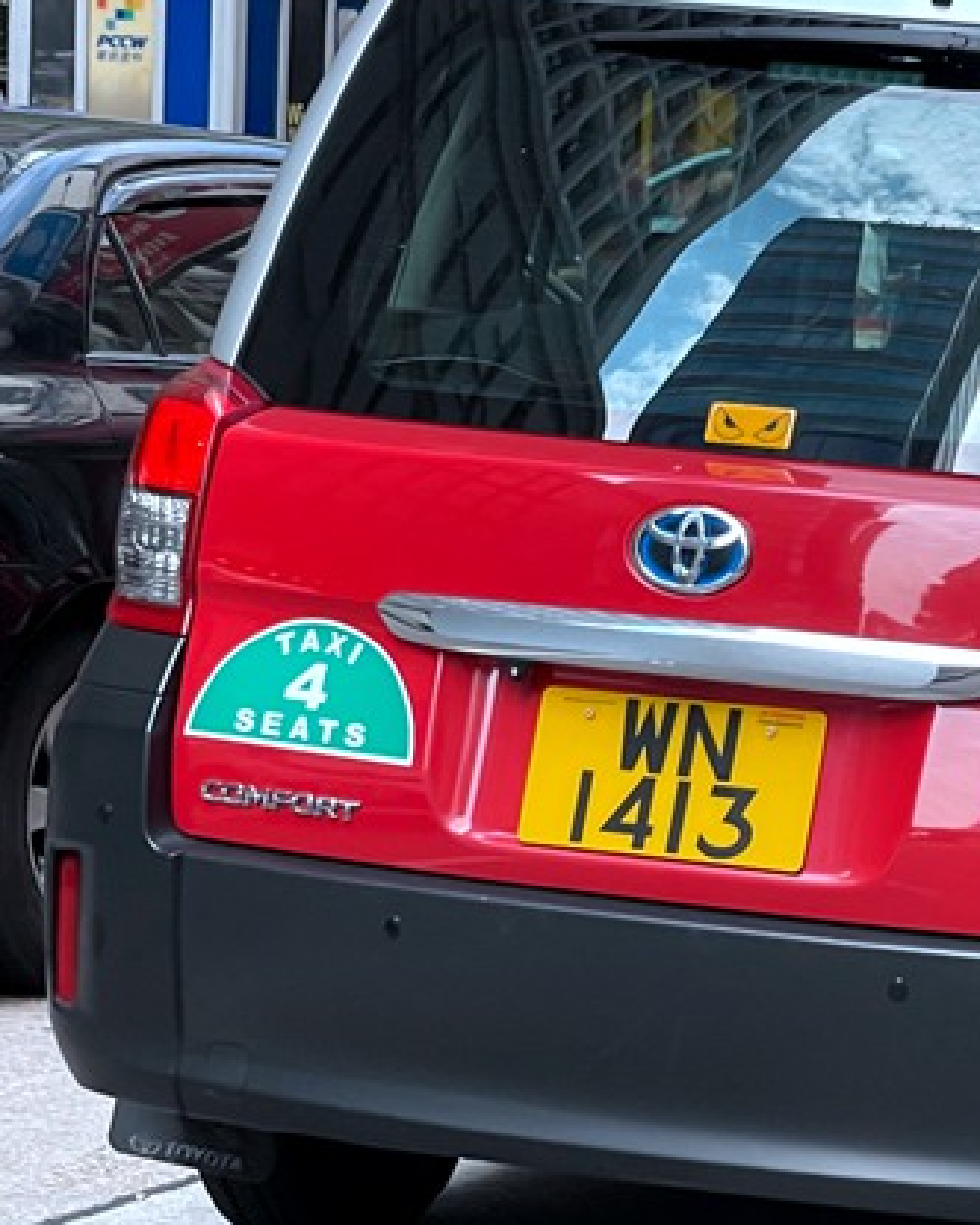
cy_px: 685
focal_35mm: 154
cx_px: 1063
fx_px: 5583
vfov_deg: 12.5
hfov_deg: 9.9
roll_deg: -2.0
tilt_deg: -5.8
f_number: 2.2
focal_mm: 7.5
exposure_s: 1/179
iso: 20
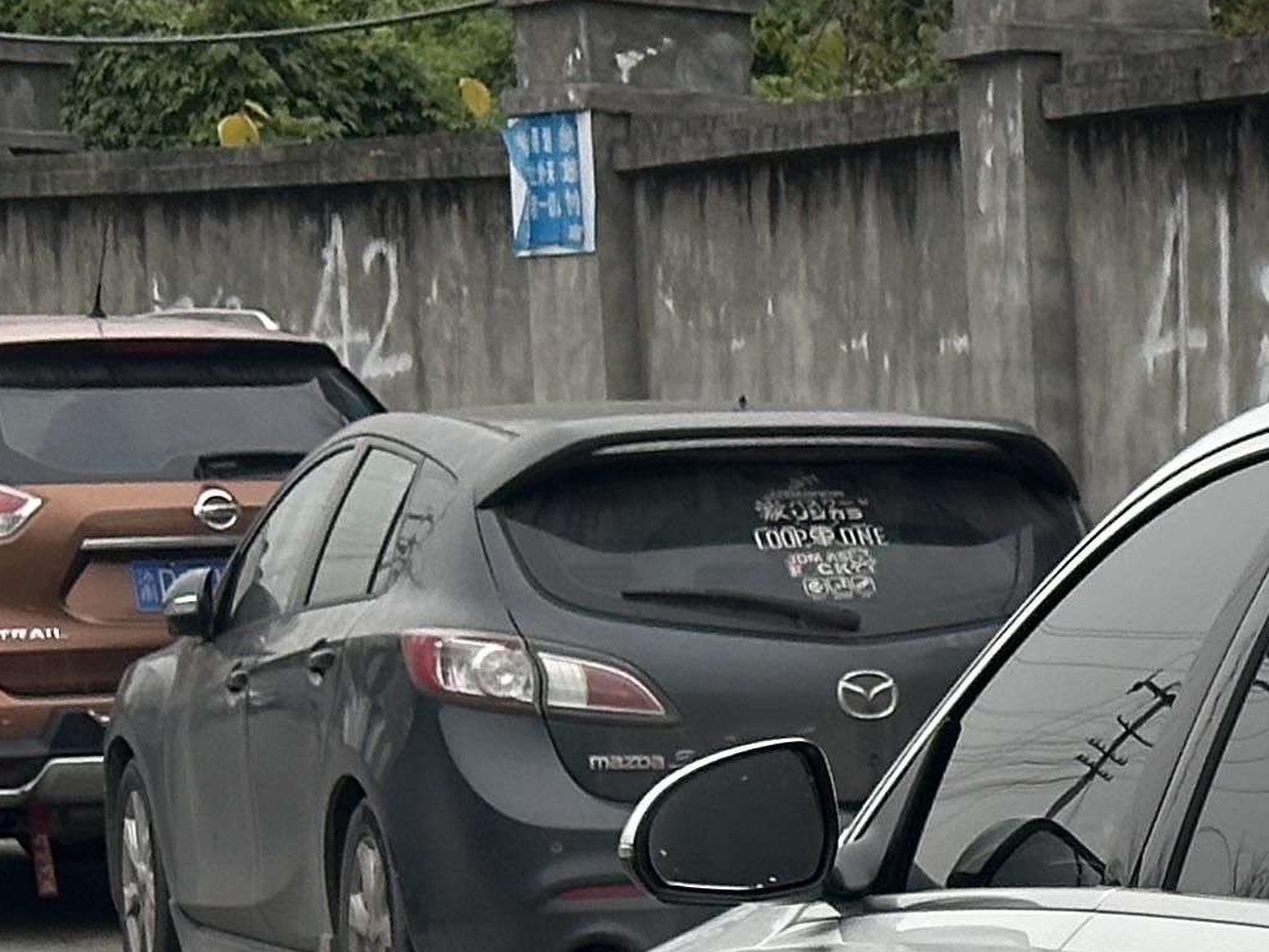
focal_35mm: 187
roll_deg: +1.1
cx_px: 2397
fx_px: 6855
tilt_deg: -8.1
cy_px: 1491
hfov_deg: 9.9
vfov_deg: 7.8
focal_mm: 6.86
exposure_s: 1/894
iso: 64
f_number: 1.78
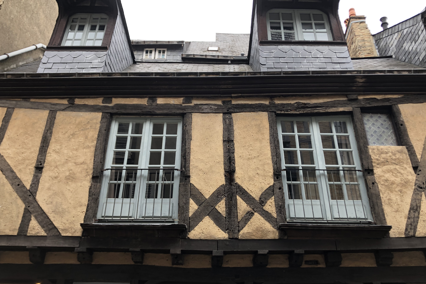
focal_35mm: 30
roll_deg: +0.4
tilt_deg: +28.8
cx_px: 212
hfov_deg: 61.9
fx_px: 355
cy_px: 139
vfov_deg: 43.6
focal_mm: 4
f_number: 1.8
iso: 20
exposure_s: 1/124
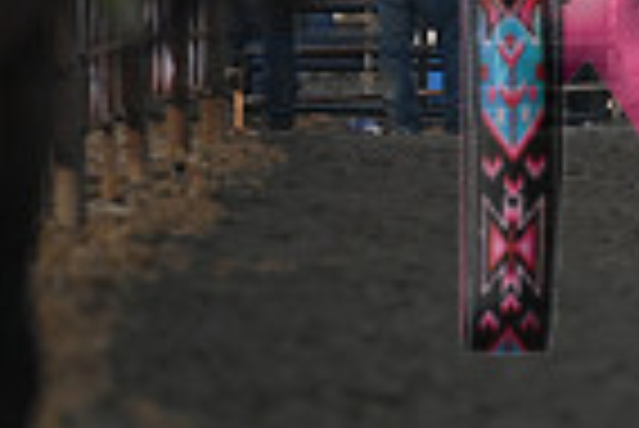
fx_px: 14499
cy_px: 25
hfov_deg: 2.5
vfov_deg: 1.7
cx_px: 1292
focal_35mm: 816
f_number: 2.8
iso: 800
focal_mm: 200
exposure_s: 1/4000
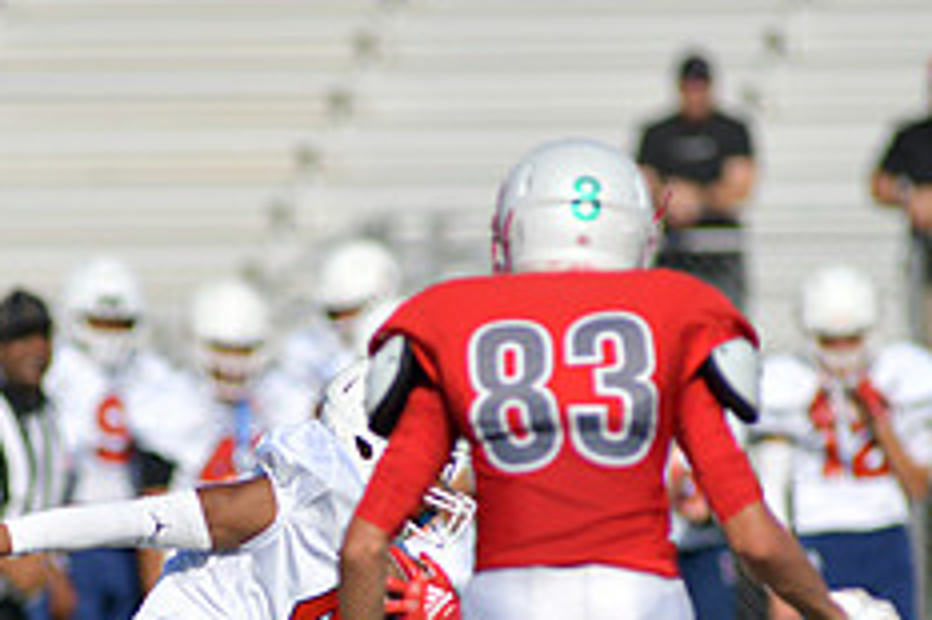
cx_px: 208
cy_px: 650
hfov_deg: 2.8
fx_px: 19351
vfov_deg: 1.8
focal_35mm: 748
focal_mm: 300
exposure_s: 1/2000
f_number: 3.5
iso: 72
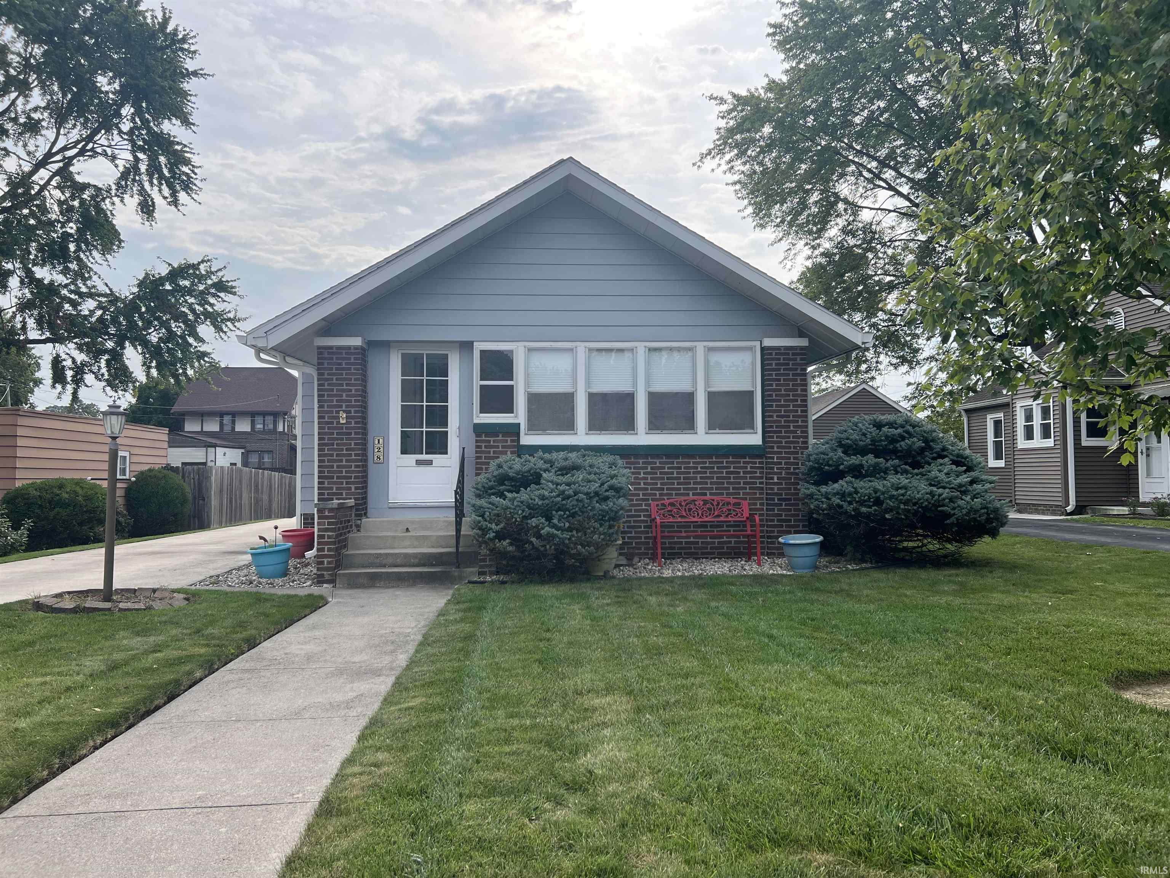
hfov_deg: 67.3
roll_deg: -0.4
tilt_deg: +1.4
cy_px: 439
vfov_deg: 53.1
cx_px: 585
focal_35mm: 26
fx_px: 879
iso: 50
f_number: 1.5
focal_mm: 5.7
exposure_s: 1/2695
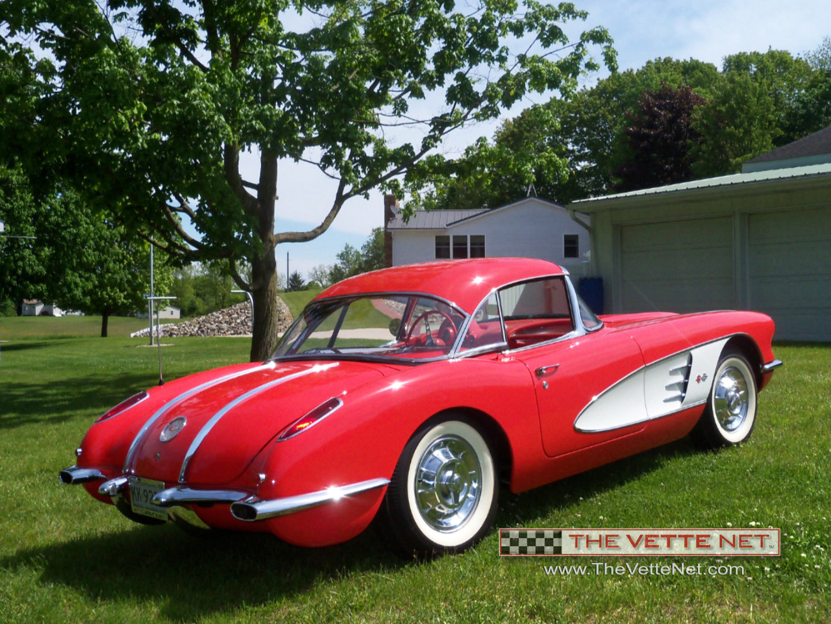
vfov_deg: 40.7
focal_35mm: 35
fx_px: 841
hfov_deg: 52.6
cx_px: 416
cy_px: 312
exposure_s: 1/1600
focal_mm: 6.2
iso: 100
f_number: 3.5
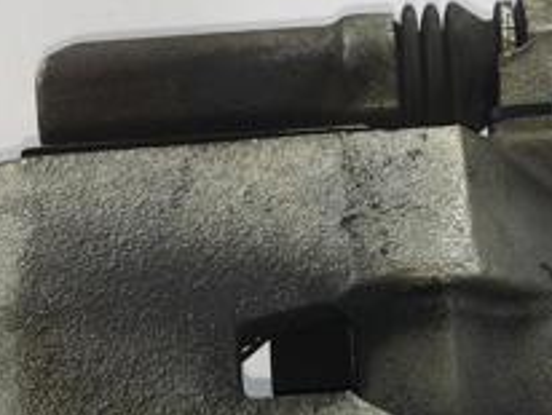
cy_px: 592
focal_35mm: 90
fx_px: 1437
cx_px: 364
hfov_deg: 21.7
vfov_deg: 15.4
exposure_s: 1/215
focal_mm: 4.15
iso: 25
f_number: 2.2
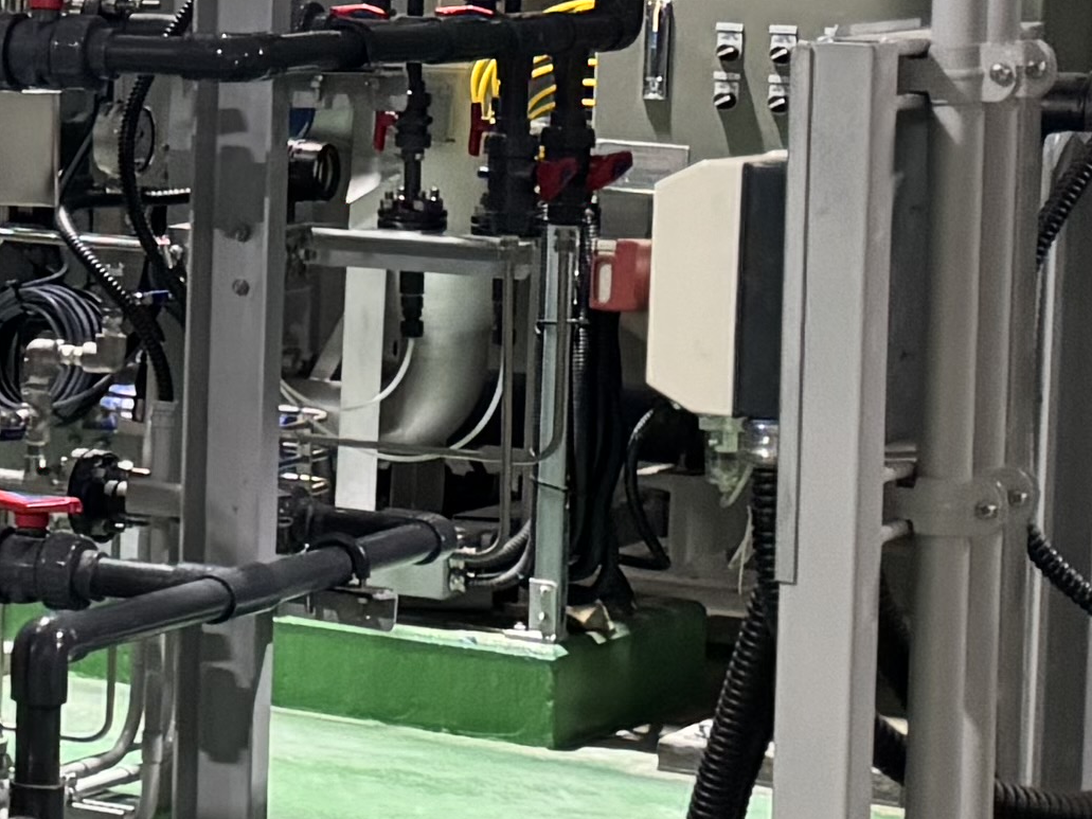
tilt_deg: -2.6
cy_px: 126
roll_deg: +0.1
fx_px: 4195
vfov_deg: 11.1
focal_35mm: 133
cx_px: -1687
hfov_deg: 11.6
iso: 400
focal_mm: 6.76
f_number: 1.78
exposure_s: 1/50
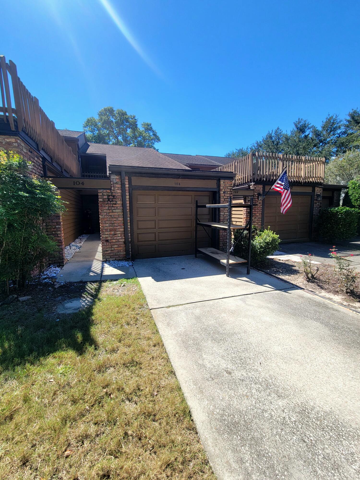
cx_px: 180
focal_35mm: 13
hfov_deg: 89.9
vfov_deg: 106.2
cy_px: 240
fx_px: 180
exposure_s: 1/714
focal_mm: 2.2
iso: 50
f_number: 2.2
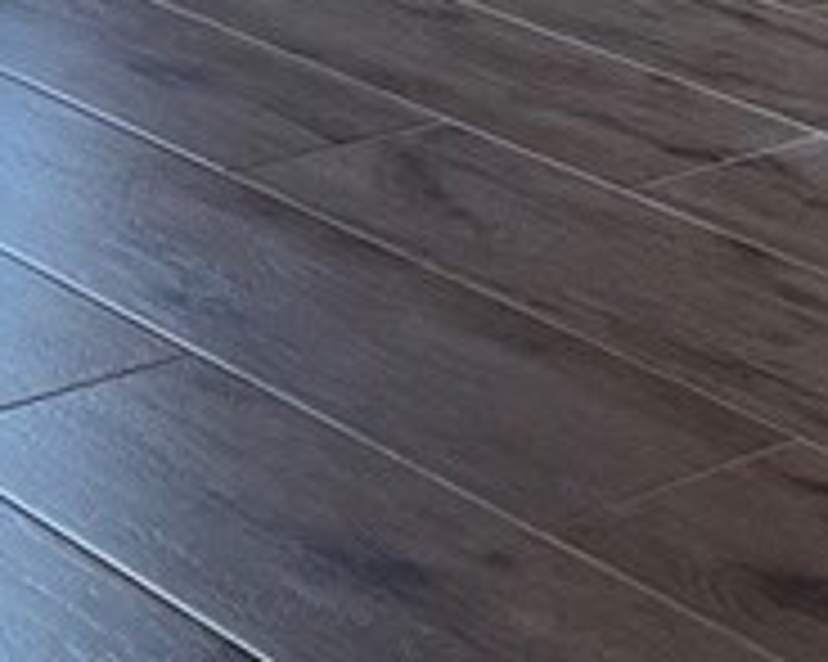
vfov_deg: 10.0
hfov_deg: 13.5
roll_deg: -0.6
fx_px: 3453
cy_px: -743
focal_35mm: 141
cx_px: 819
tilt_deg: -4.8
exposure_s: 1/120
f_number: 1.6
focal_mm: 5.1
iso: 125
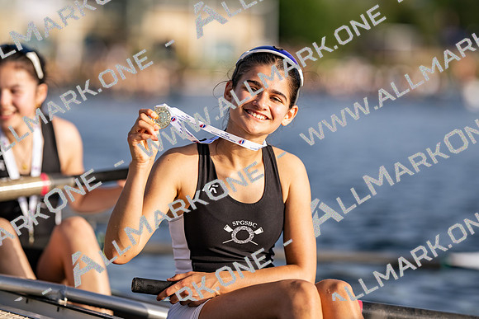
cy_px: 160
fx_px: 1797
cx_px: 240
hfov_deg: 15.2
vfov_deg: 10.2
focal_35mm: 135
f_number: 1.8
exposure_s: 1/5000
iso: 64
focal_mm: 135
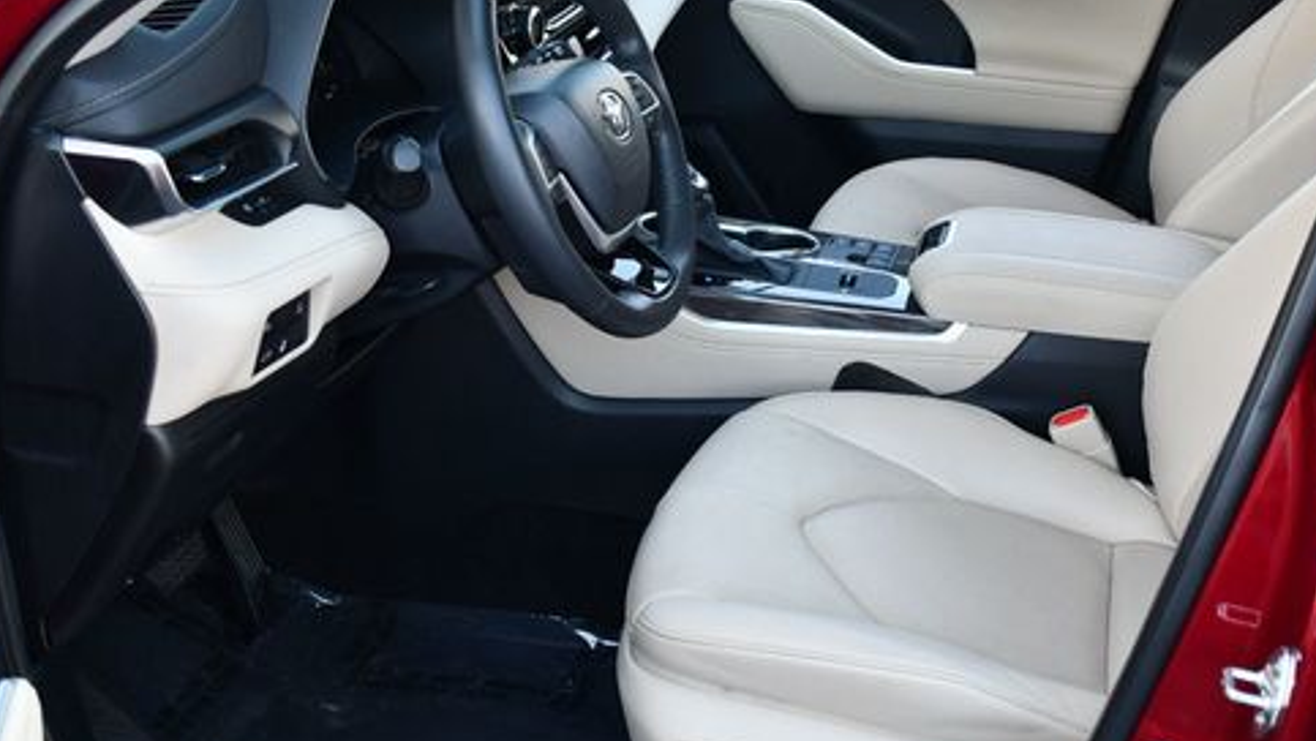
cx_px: 790
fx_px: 1745
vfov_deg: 24.0
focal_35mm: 50
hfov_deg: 41.1
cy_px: 357
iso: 450
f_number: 3.5
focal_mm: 18
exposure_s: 1/250
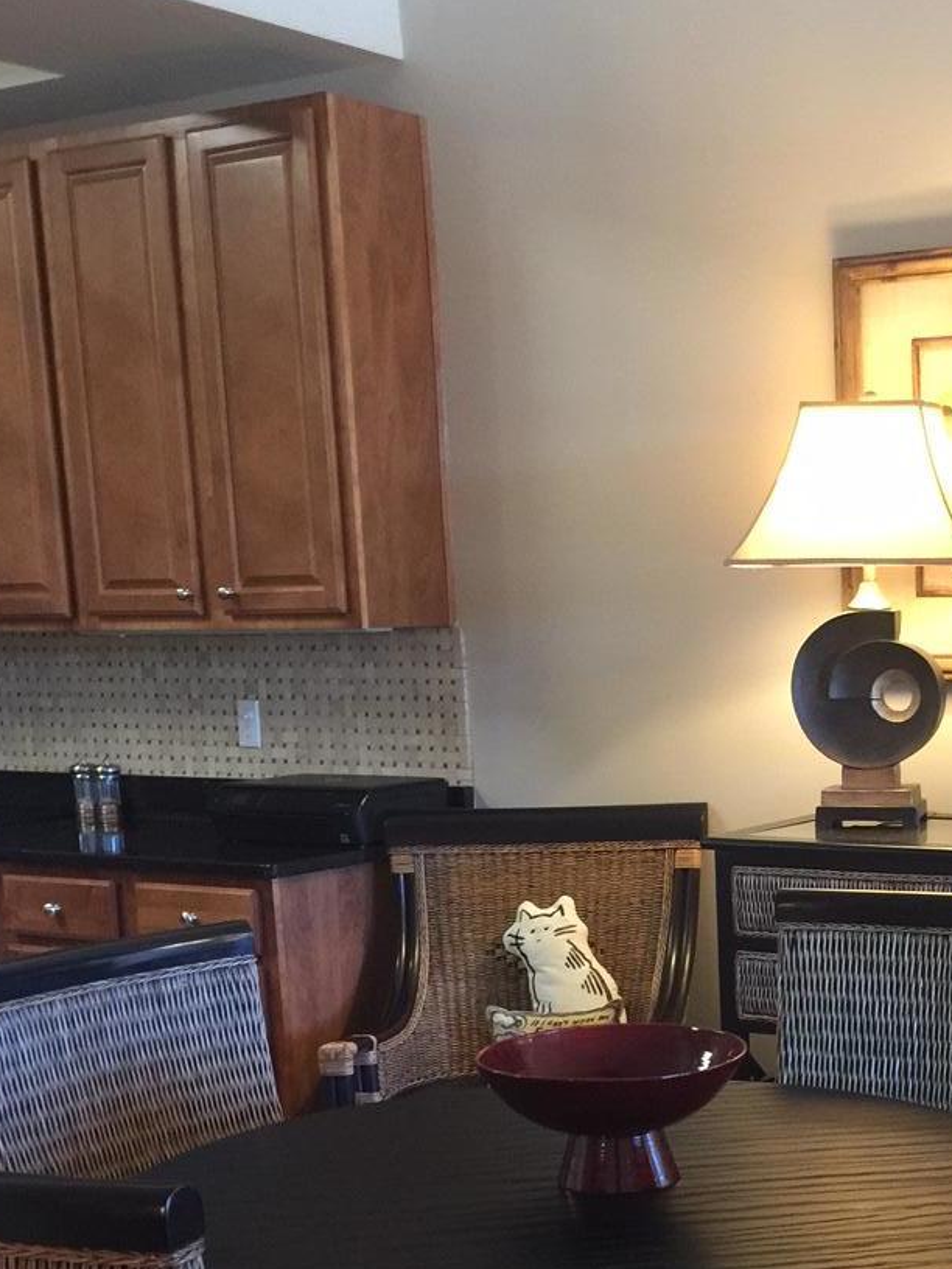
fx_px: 2127
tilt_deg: -11.5
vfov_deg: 32.2
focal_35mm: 58
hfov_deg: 24.6
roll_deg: +1.9
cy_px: 1039
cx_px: 831
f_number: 2.2
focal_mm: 4.15
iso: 125
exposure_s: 1/15
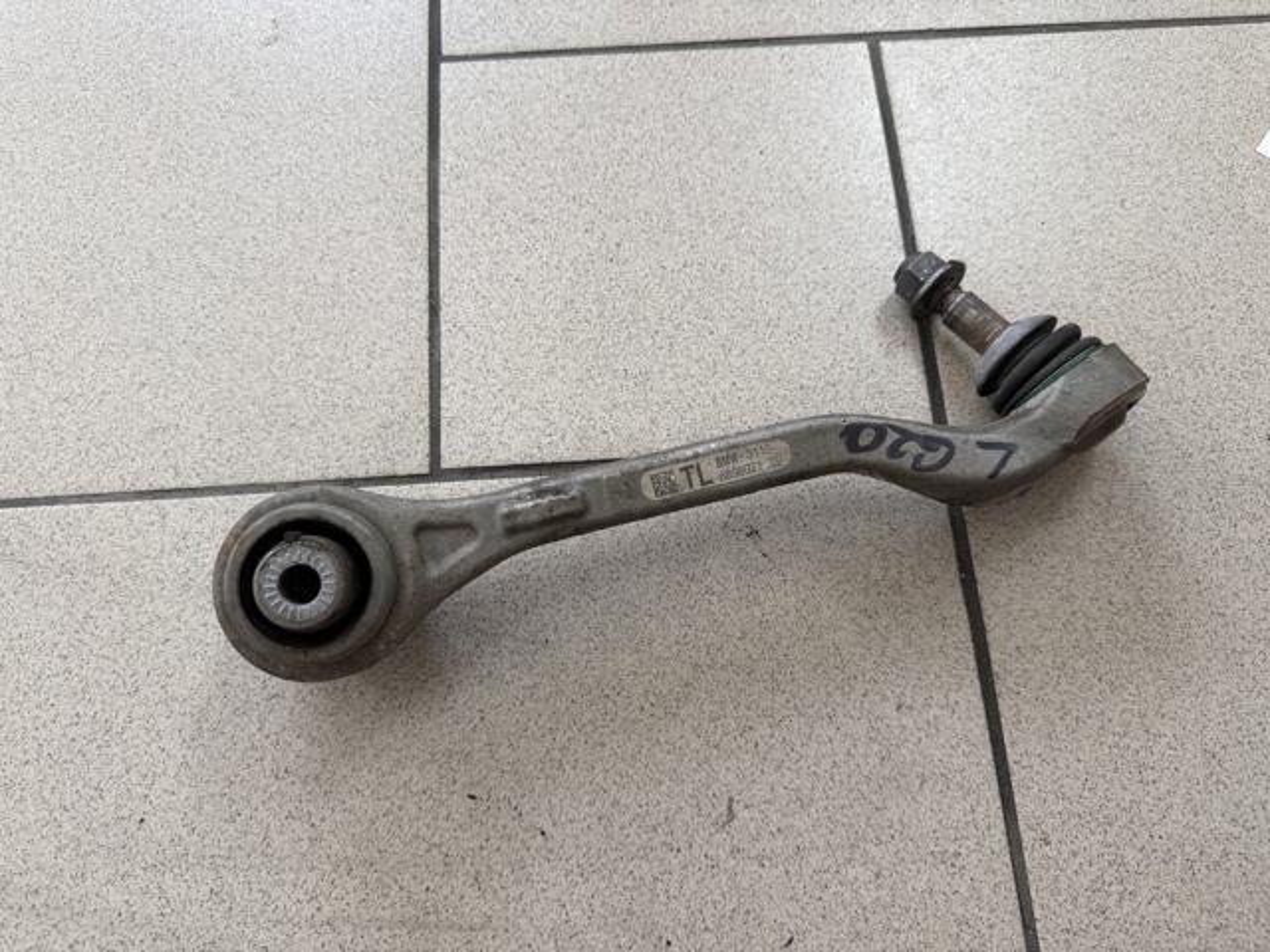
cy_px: 476
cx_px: 635
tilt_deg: -71.8
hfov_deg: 71.6
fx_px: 881
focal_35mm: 24
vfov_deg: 56.8
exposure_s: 1/121
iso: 80
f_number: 1.78
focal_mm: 6.76
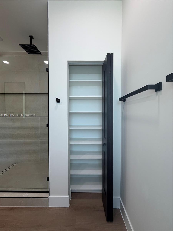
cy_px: 116
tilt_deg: -1.0
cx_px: 86
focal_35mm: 14
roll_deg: -0.3
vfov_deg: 102.1
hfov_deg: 85.7
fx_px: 93
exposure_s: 1/120
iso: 125
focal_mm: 2.22
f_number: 2.2
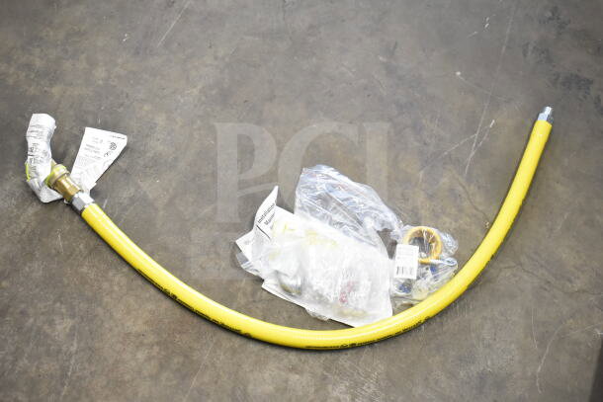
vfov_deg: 29.9
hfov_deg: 43.6
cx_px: 302
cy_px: 201
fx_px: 754
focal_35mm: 45
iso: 1800
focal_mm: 30
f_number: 4.2
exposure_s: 1/50
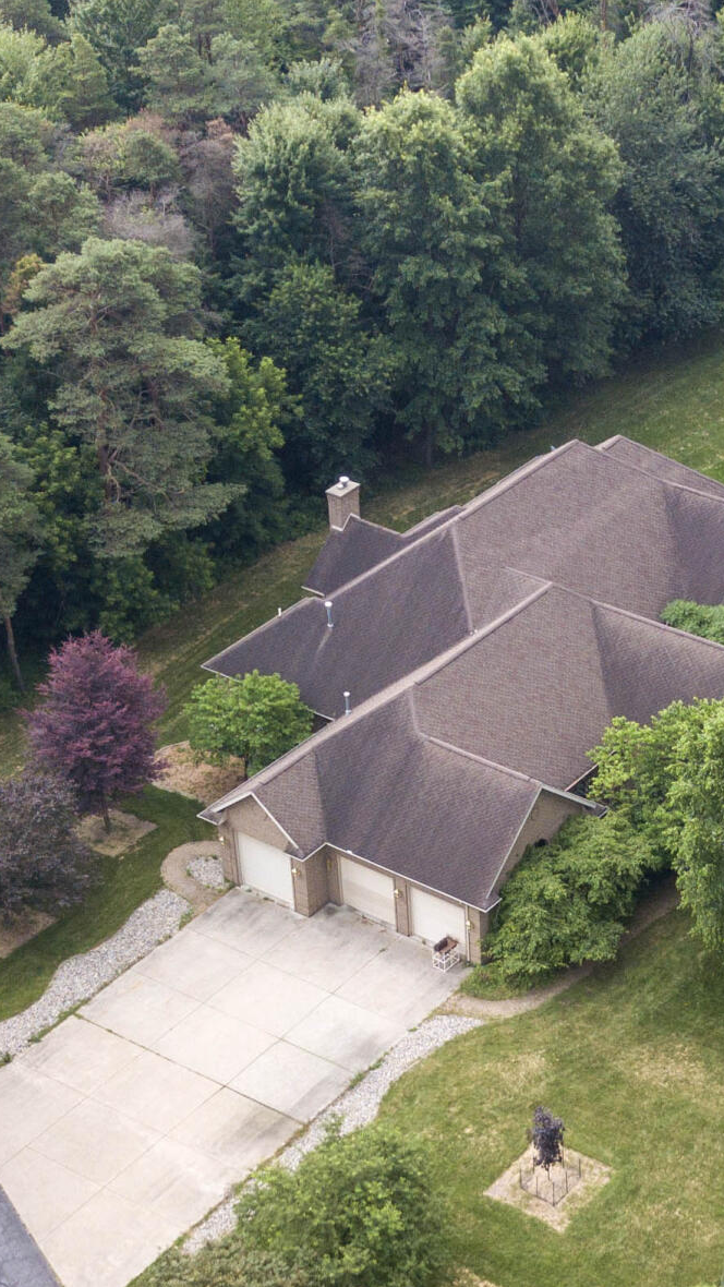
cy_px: 937
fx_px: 2457
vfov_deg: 29.0
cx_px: 644
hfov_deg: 16.6
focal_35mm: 72
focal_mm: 4.73
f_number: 2.2
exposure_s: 1/60
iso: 100
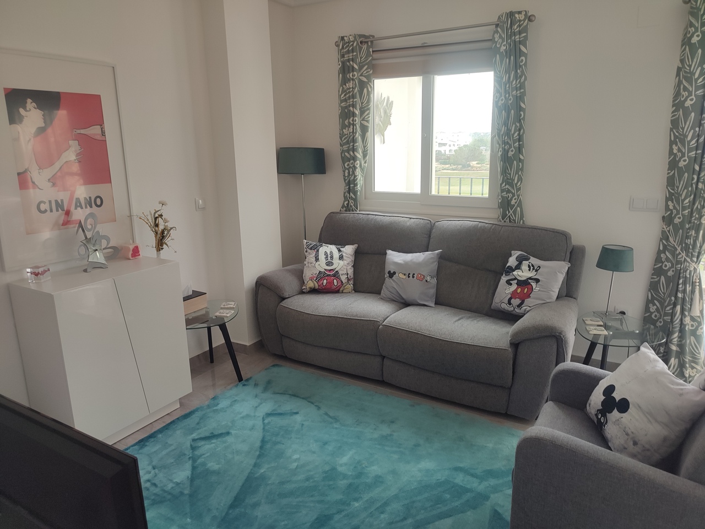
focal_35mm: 25
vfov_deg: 54.9
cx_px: 352
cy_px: 264
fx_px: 509
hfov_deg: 69.4
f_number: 1.9
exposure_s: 1/100
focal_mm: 6.04
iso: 50
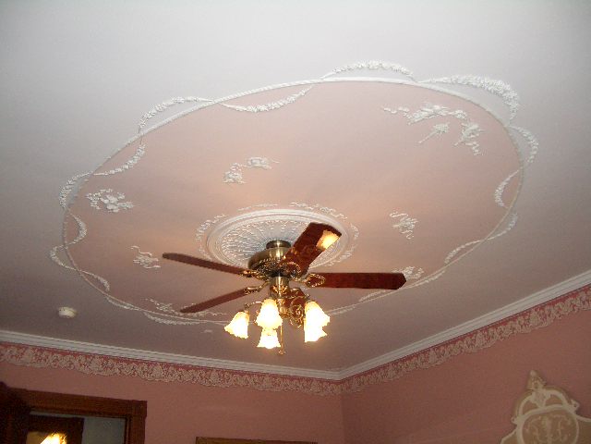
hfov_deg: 52.6
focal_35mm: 35
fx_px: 598
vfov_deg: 40.7
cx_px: 296
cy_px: 222
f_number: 2.6
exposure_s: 1/80
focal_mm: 5.8
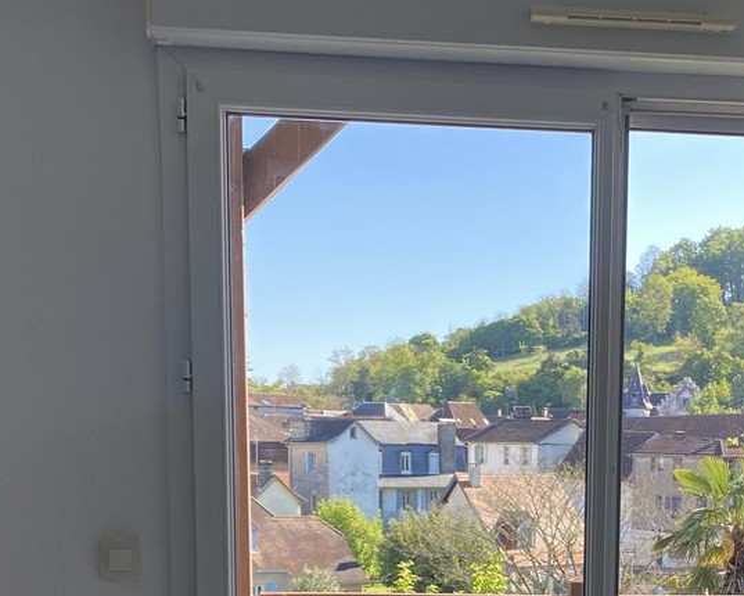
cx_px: 586
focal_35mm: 68
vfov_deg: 21.2
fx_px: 1498
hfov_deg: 27.4
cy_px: 679
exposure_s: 1/333
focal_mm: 4.25
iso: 32
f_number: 1.8
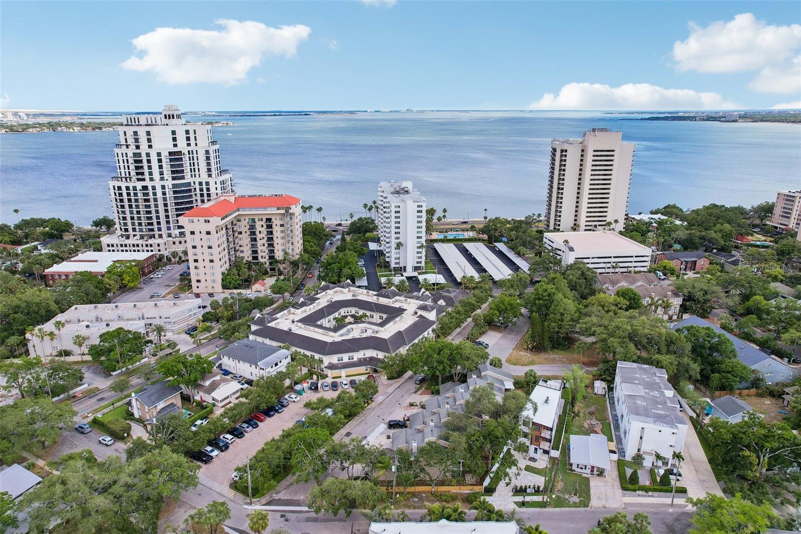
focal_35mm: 22
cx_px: 400
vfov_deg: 57.2
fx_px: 489
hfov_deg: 78.6
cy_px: 267
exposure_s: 1/1250
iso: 100
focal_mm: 8.4
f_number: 2.8
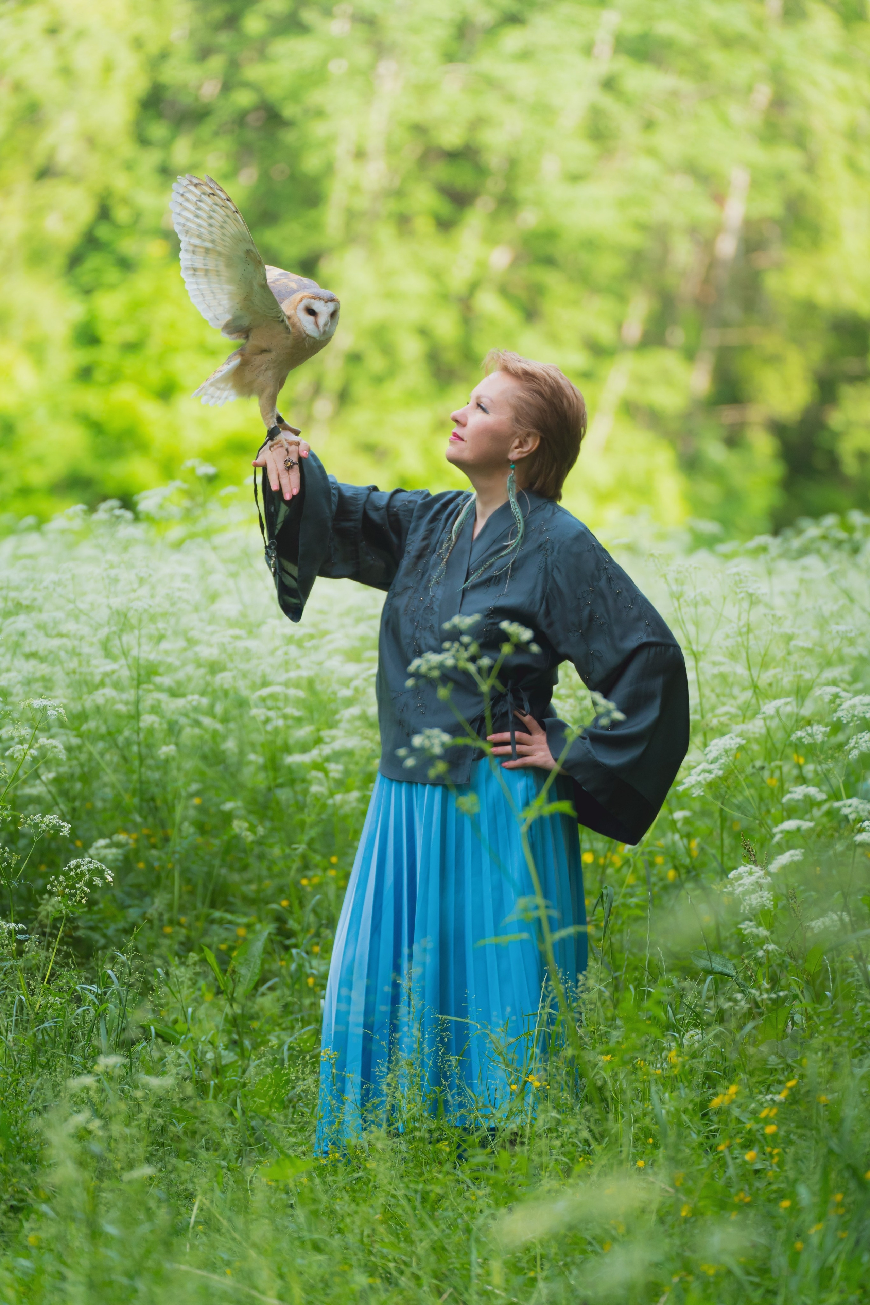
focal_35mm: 114
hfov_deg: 12.0
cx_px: 435
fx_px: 4132
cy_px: 652
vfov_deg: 17.9
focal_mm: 114
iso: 640
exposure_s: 1/1250
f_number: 2.8
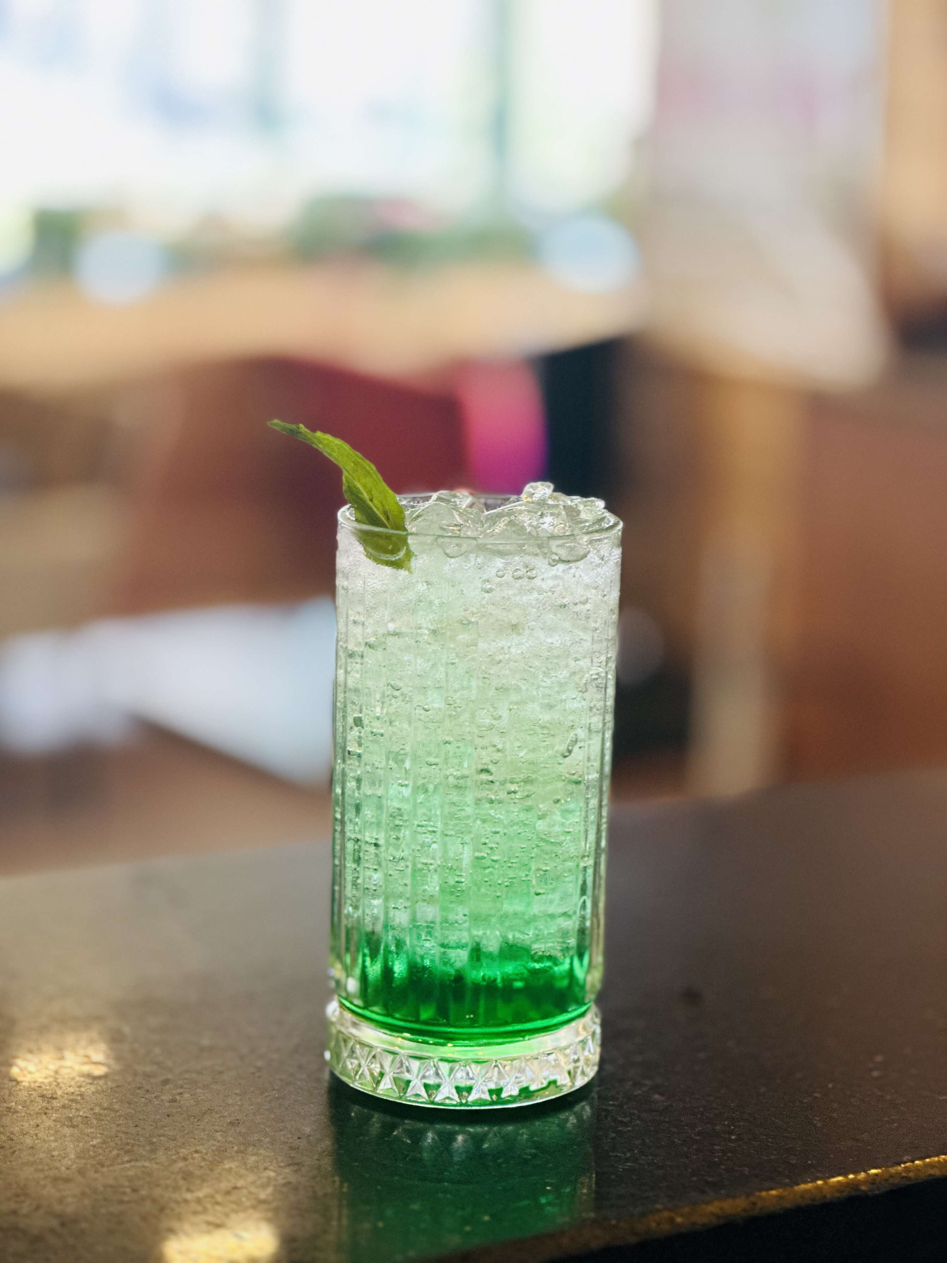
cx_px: 474
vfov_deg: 25.3
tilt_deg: -10.8
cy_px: 632
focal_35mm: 77
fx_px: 2809
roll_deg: -1.5
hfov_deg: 19.1
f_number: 2.8
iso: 250
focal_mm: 9
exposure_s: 1/33
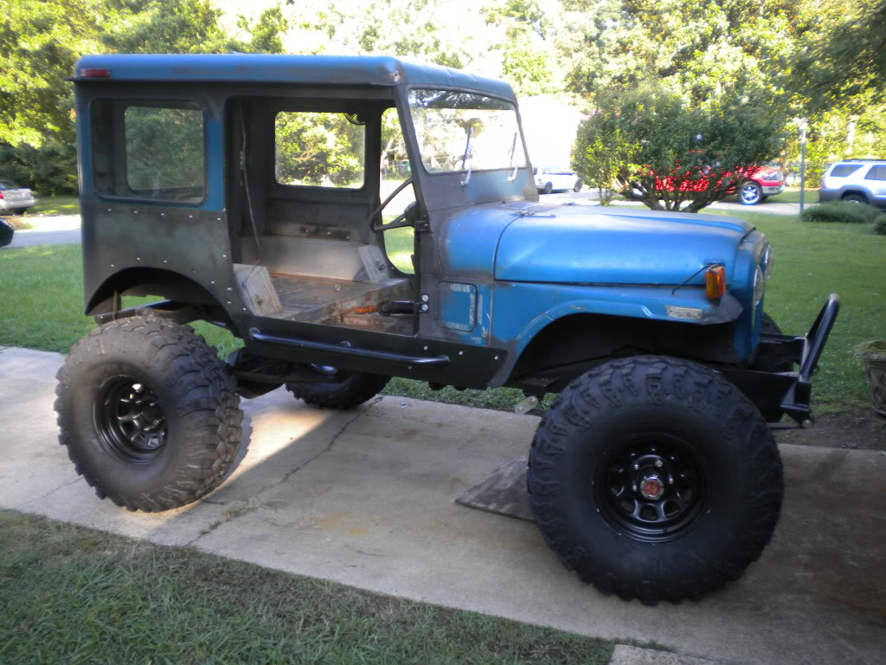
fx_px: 896
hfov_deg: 52.6
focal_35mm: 35
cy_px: 332
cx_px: 443
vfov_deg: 40.7
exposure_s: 1/72
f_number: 3.1
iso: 80
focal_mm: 6.3
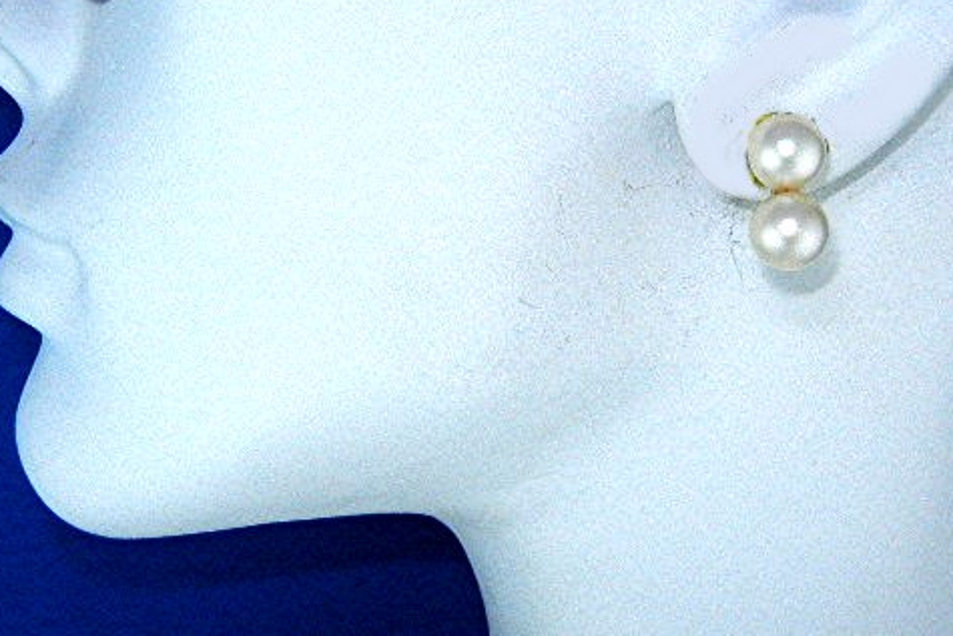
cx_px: 516
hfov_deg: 31.9
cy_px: 171
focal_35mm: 63
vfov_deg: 21.4
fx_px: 1668
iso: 364
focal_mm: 8.1
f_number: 7.6
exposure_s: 1/30
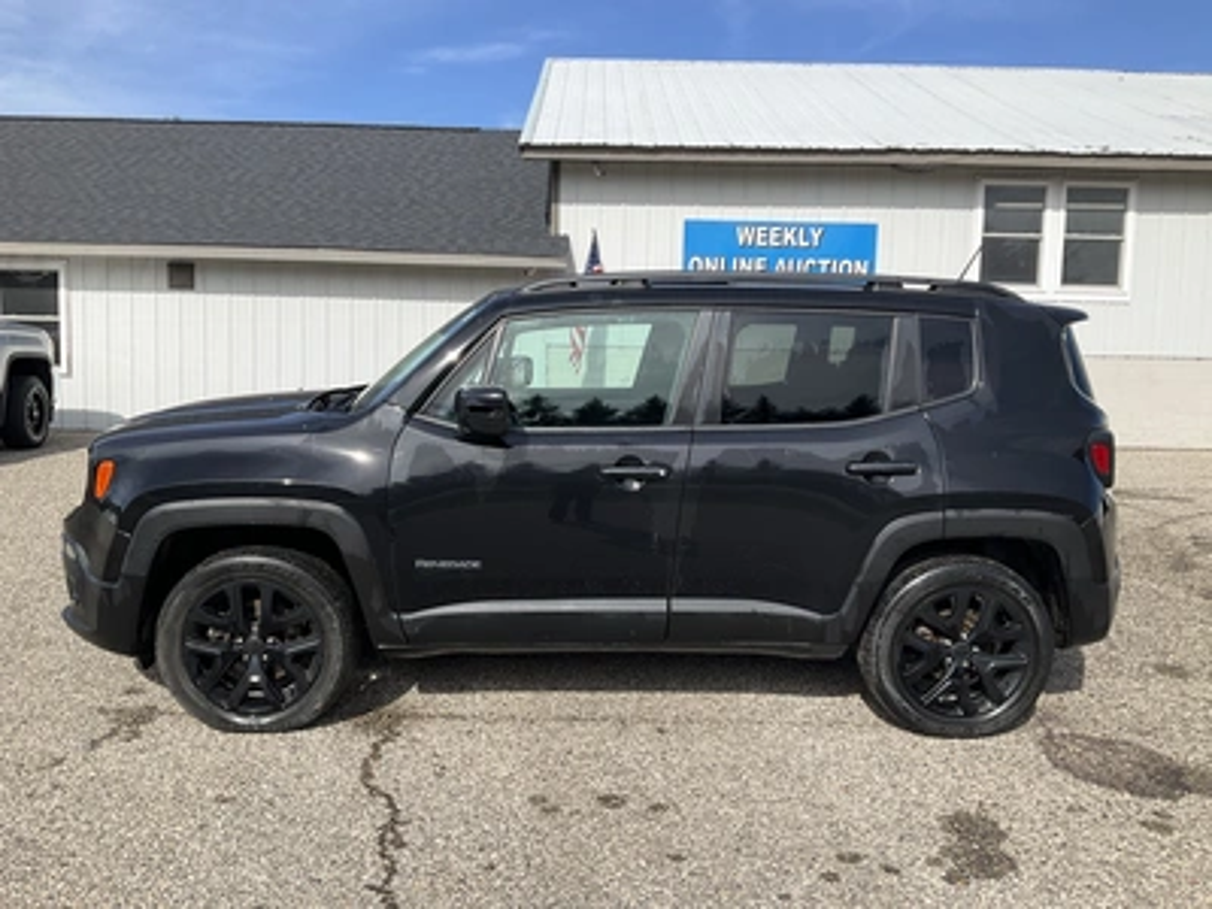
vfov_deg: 48.2
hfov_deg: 61.7
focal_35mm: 29
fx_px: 1015
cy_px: 454
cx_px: 606
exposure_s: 1/1675
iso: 25
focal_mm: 3
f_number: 1.8
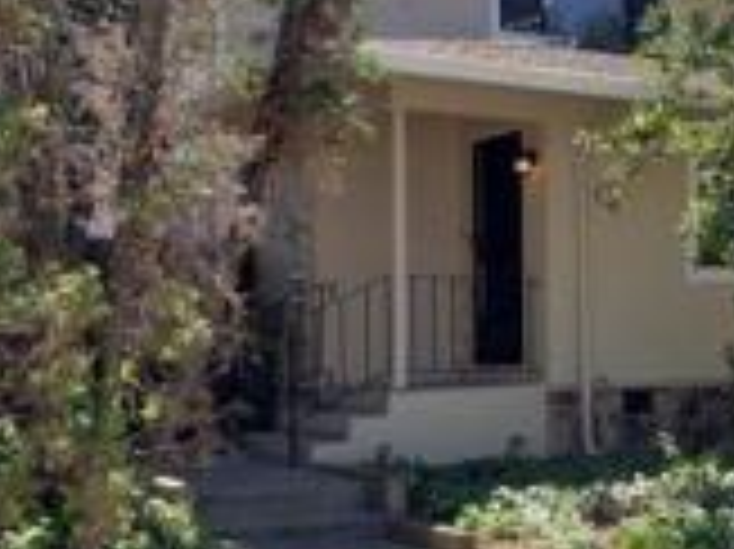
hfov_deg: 28.9
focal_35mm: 64
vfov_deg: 22.9
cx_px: 680
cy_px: 338
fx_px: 1356
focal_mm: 4.3
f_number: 2.4
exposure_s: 1/726
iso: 50
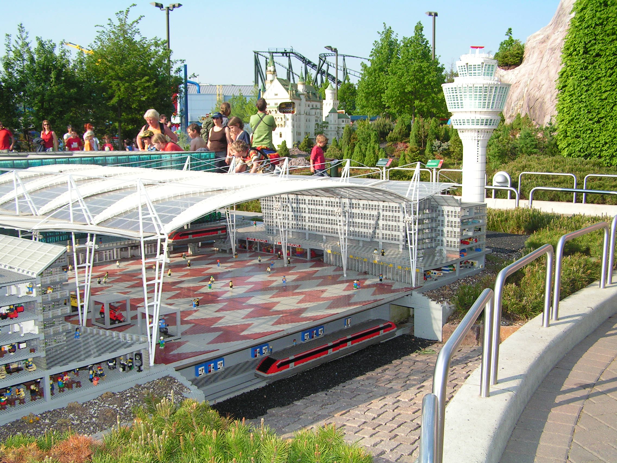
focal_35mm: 38
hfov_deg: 49.0
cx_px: 308
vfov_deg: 37.7
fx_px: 677
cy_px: 232
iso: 80
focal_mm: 6.3
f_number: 3.2
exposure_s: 1/800
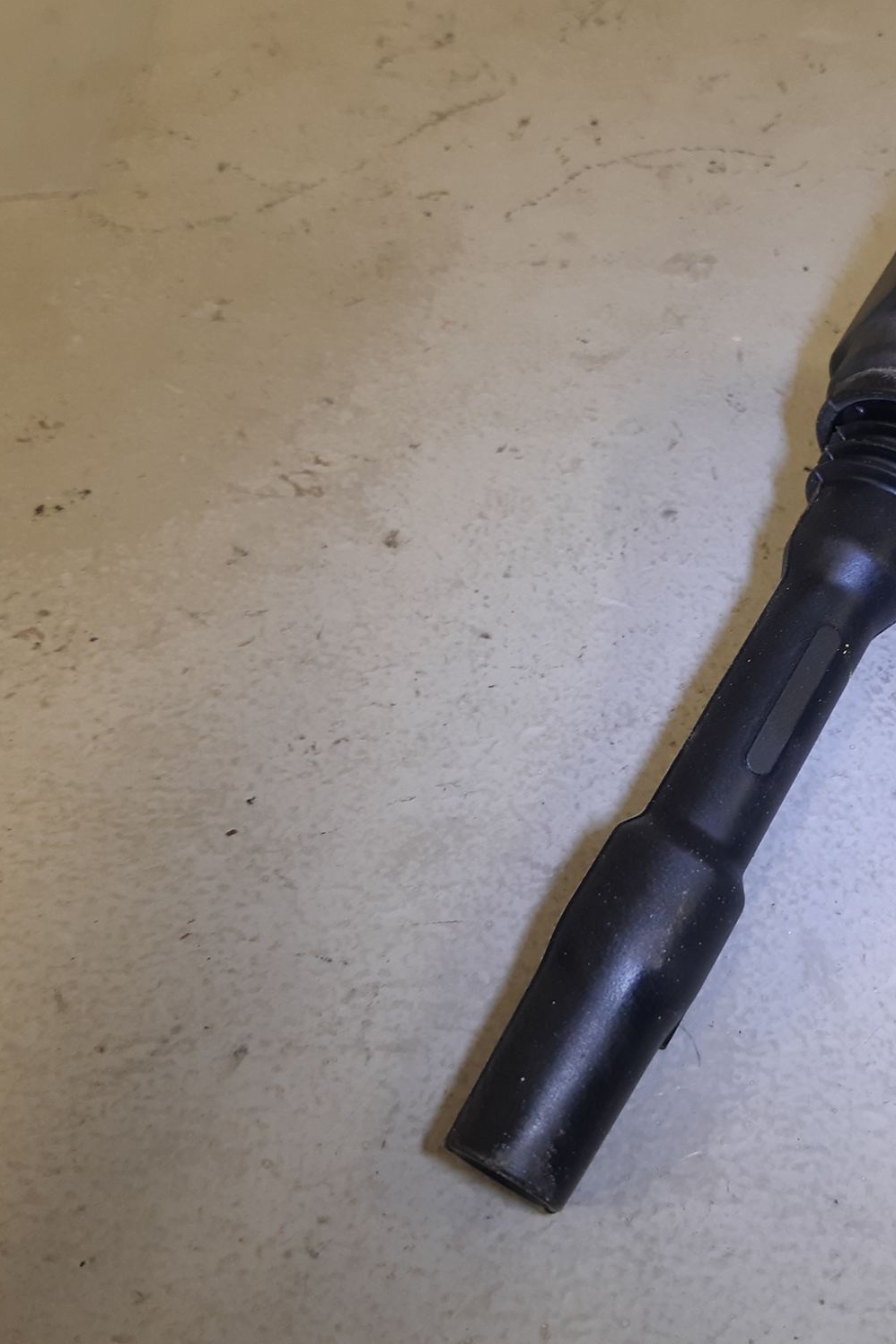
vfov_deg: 51.9
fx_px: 1381
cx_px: 725
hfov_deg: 34.8
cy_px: 662
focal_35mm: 37
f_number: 1.7
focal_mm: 3.93
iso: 80
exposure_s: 1/50
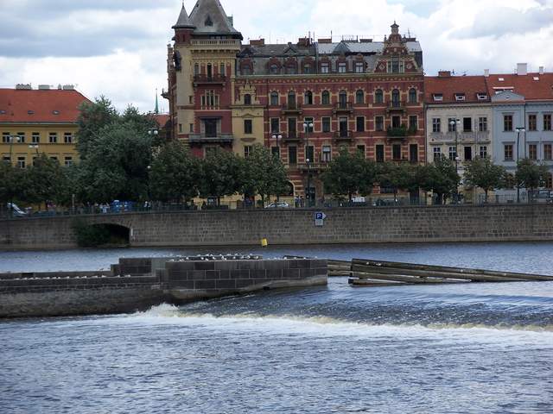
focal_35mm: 133
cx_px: 276
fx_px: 2125
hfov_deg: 14.8
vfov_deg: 11.1
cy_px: 207
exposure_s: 1/640
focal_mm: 28
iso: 64
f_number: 4
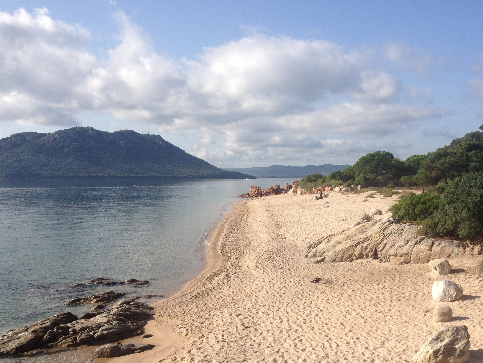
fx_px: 600
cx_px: 279
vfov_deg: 33.6
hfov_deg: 43.7
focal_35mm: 43
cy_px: 196
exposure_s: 1/2045
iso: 64
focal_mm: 4.28
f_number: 2.4
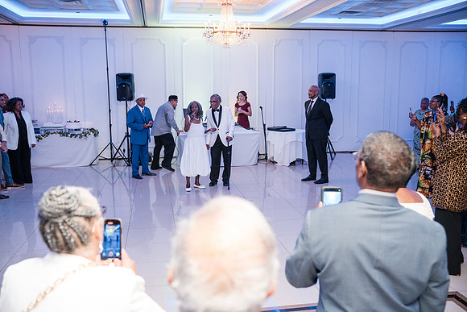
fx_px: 454
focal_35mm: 35
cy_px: 156
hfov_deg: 54.4
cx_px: 234
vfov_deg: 37.9
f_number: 4
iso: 4000
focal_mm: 35
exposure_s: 1/250
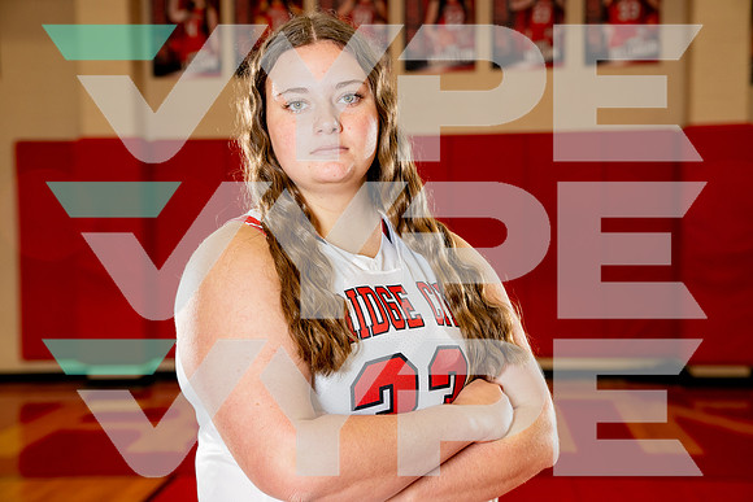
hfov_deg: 34.5
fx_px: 1213
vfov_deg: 23.4
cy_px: 251
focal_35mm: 58
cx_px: 376
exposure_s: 1/250
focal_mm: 58
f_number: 4.5
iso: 500
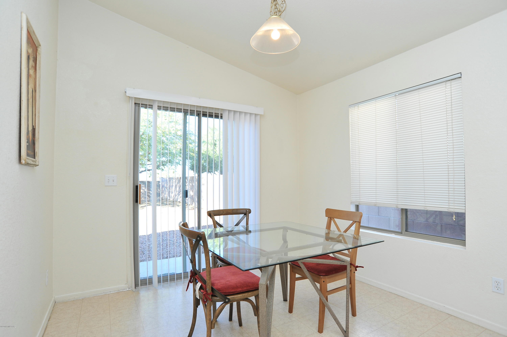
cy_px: 168
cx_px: 254
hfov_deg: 90.0
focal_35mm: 18
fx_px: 253
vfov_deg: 67.3
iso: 640
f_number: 7.1
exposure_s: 1/80
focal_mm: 18
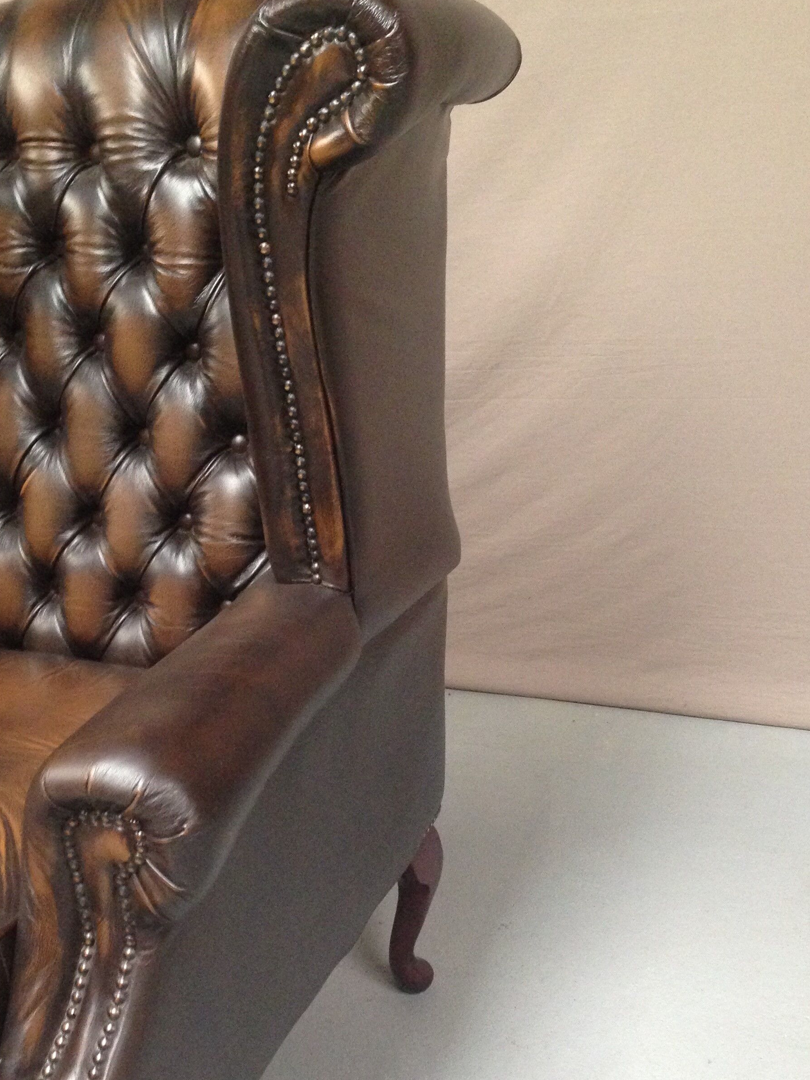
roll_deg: +4.7
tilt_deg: -23.7
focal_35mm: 45
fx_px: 1404
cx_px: 330
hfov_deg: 32.1
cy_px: 661
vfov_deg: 41.8
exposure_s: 1/17
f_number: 2.4
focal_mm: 4.12
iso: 400
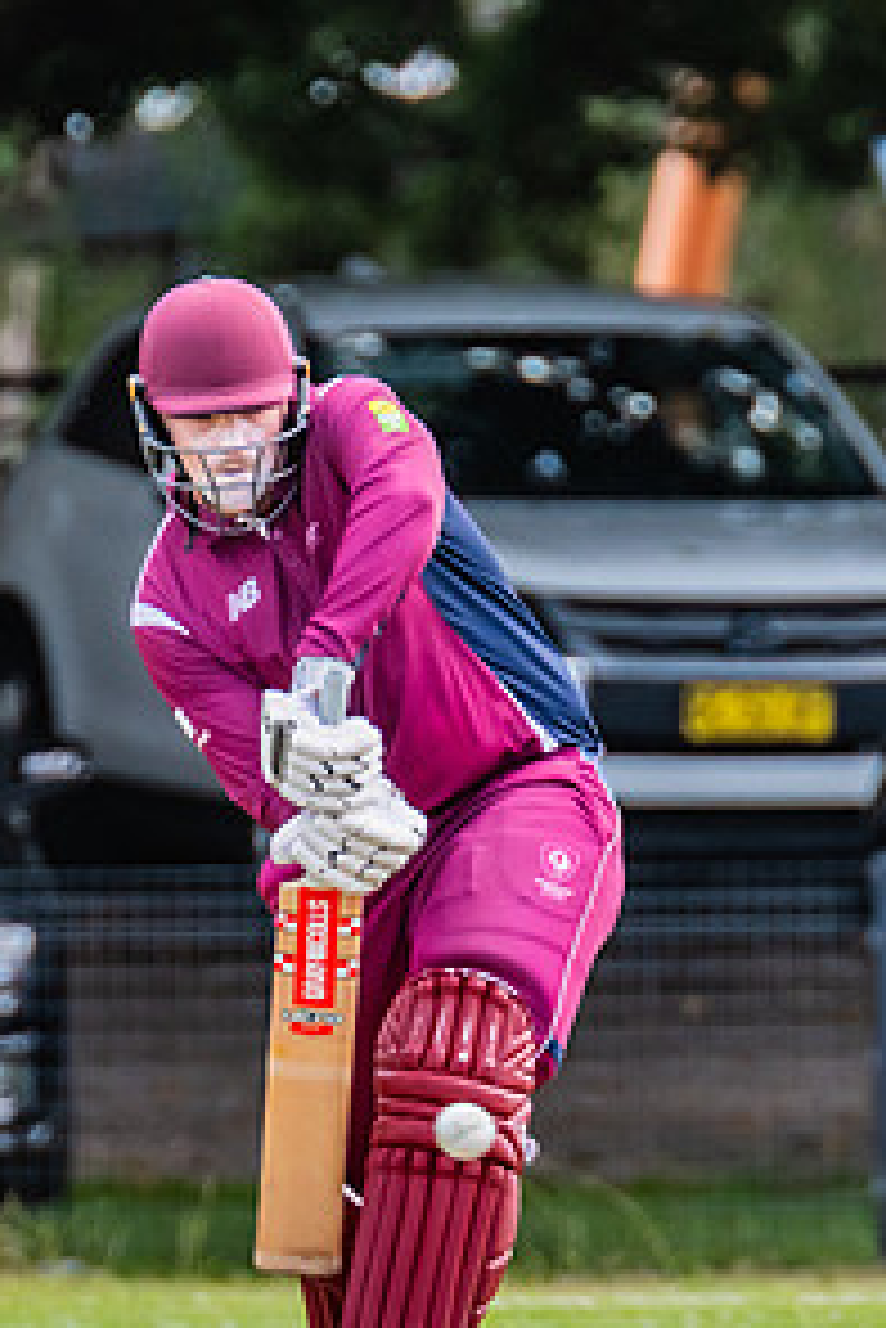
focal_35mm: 1806
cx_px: 423
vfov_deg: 1.1
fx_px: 66588
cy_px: 830
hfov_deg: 0.8
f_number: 8
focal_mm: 600
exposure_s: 1/800
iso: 800
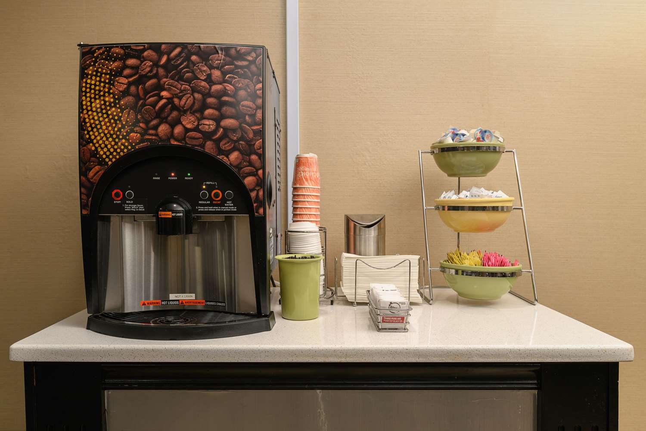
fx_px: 520
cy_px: 216
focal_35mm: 29
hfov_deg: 63.7
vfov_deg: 45.0
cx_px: 323
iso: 400
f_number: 8
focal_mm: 29
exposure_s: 1/200
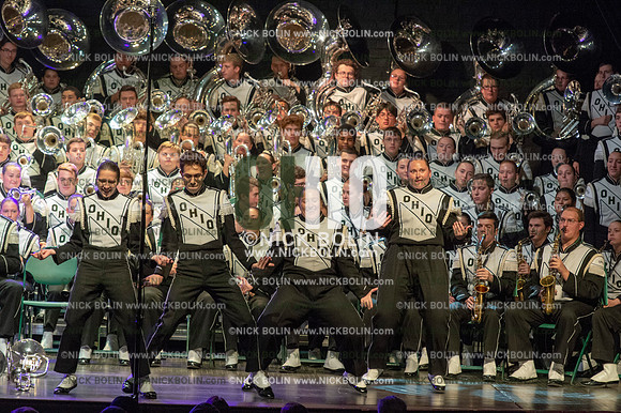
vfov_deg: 6.2
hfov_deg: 9.4
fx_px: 3793
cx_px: 310
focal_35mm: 220
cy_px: 206
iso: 8000
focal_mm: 220
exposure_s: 1/200
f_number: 7.1
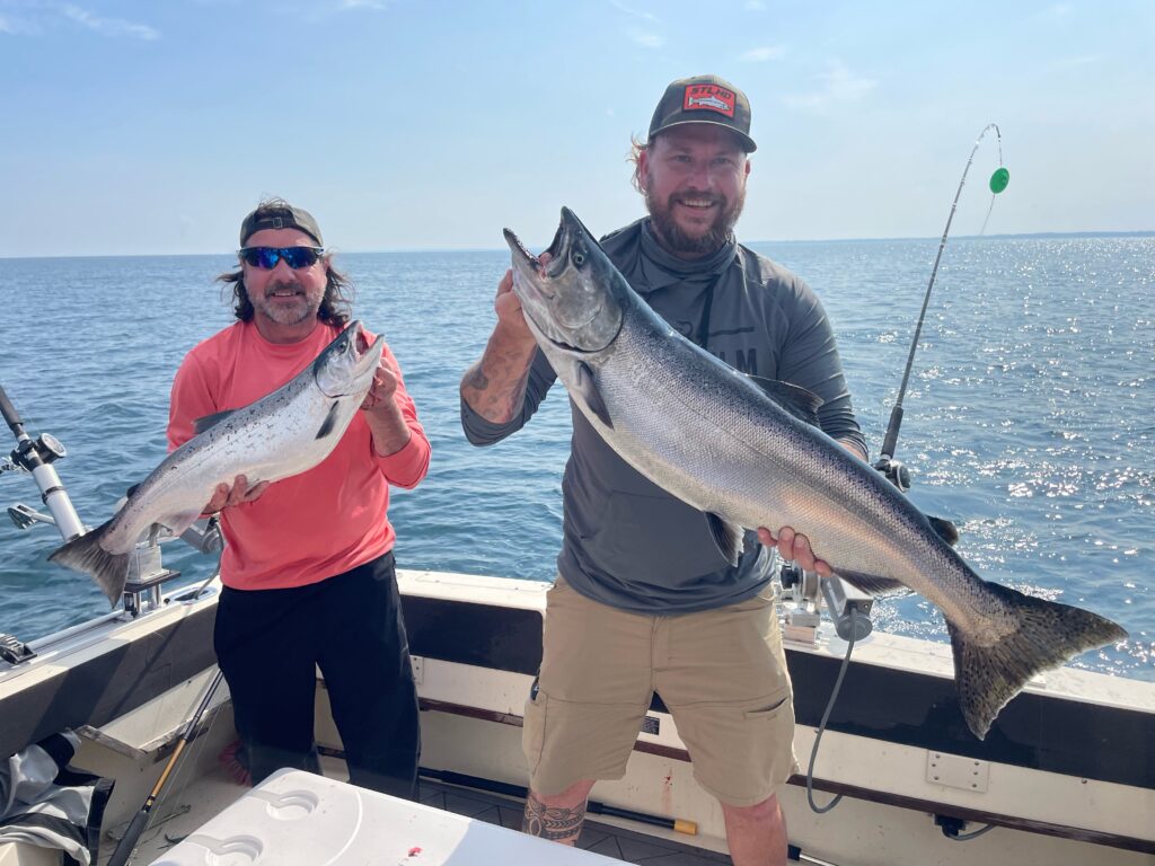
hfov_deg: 67.3
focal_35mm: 26
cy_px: 433
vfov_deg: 53.1
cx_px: 578
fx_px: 868
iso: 32
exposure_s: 1/4831
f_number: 1.6
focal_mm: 4.2
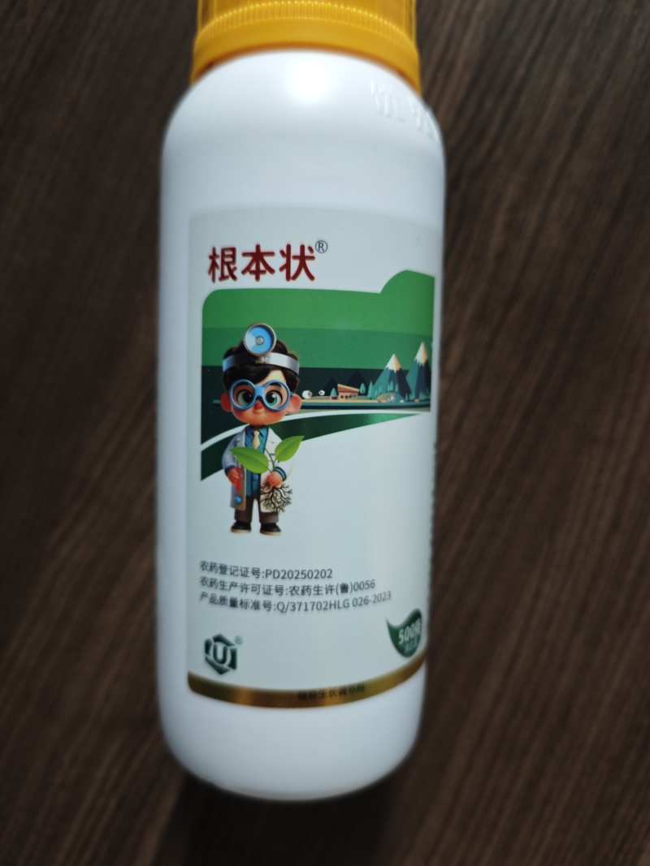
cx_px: 325
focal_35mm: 23
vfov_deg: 73.9
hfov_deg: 58.9
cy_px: 433
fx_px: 576
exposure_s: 1/82.9
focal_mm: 6.55
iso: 320
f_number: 1.6
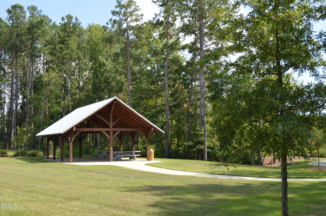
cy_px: 108
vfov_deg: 29.8
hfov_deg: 43.6
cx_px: 163
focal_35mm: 45
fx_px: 407
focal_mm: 30
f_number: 7.1
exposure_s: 1/200
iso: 100
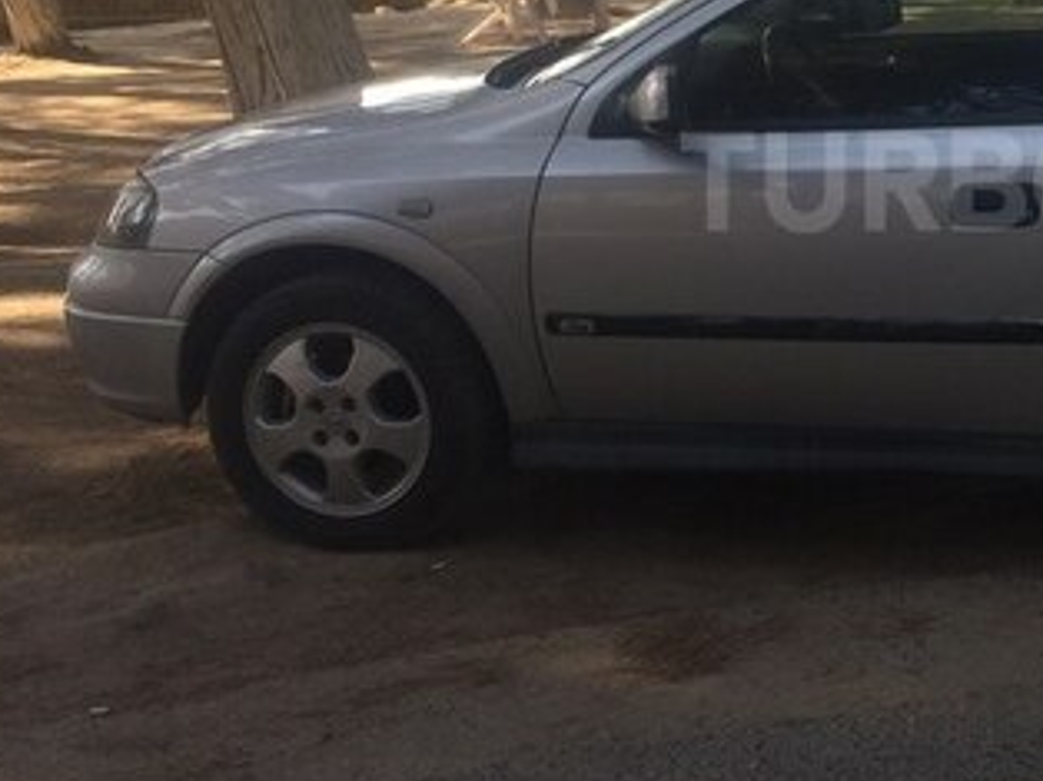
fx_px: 1837
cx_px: 1020
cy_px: 181
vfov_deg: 23.7
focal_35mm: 61
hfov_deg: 29.8
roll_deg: +1.6
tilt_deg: -14.9
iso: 32
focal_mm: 4.15
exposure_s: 1/366
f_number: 2.2
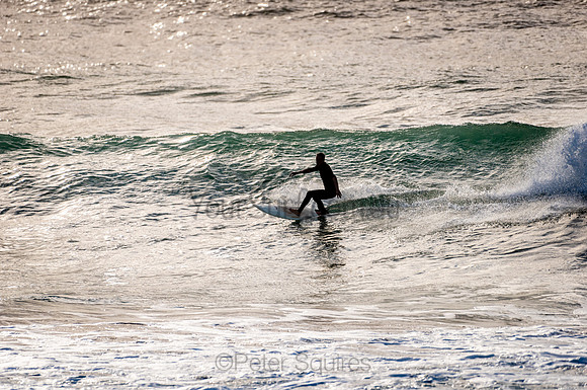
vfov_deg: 2.7
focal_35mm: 501
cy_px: 195
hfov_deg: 4.1
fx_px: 8154
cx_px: 294
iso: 160
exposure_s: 1/2000
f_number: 5.6
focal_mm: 500
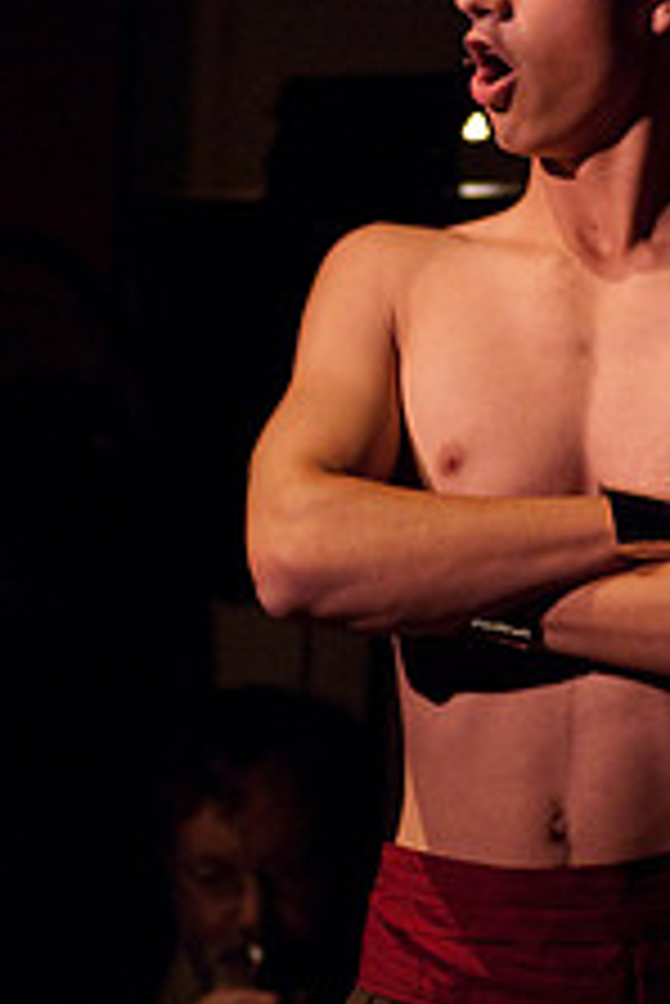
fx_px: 9783
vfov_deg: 5.9
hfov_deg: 3.9
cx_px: 483
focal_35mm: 351
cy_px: 369
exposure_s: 1/50
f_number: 2.8
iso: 1000
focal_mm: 116
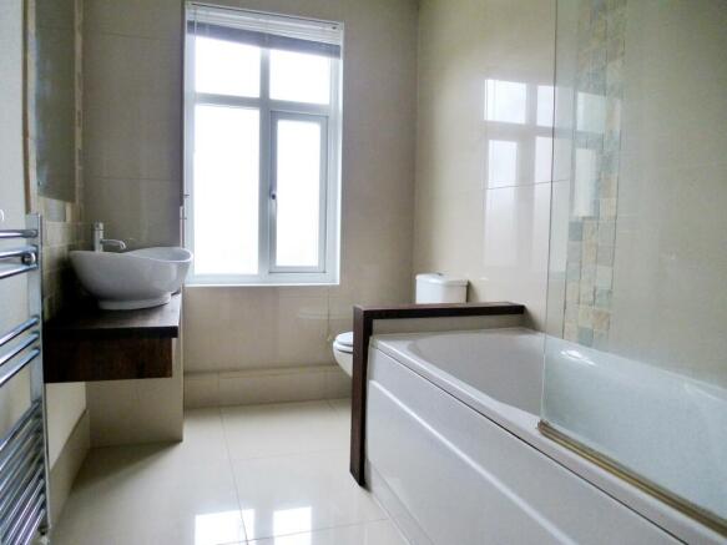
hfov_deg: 71.6
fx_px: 504
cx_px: 364
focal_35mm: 24
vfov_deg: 56.8
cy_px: 272
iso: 400
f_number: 3.3
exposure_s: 1/30
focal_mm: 4.3
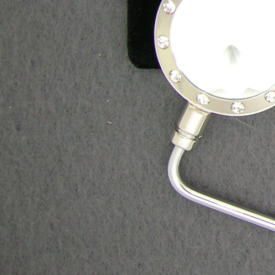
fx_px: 800
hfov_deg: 17.6
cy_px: 0
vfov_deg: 19.0
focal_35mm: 89
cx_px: 406
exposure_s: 1/3.6
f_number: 2.9
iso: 85
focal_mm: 5.7
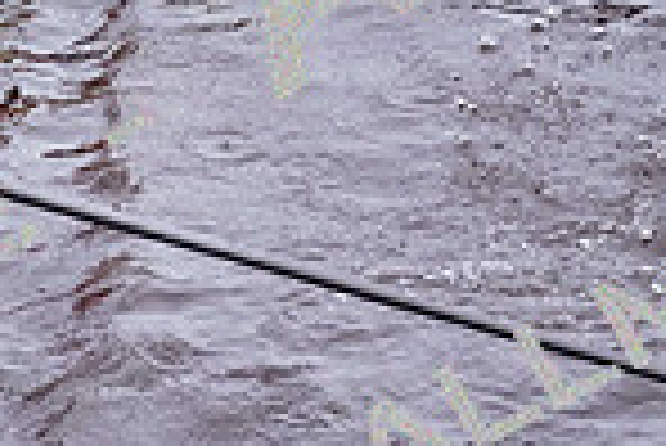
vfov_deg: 1.8
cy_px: -327
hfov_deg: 2.6
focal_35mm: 785
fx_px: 14536
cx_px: -135
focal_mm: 200
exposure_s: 1/2000
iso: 2800
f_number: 2.8
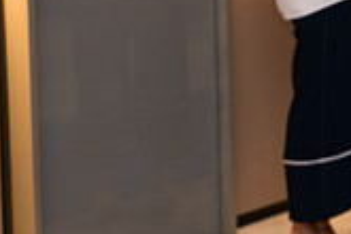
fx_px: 1375
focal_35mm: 141
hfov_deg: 13.6
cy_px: -113
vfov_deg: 9.5
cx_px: 547
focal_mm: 38
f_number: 3.2
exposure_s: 1/200
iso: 400
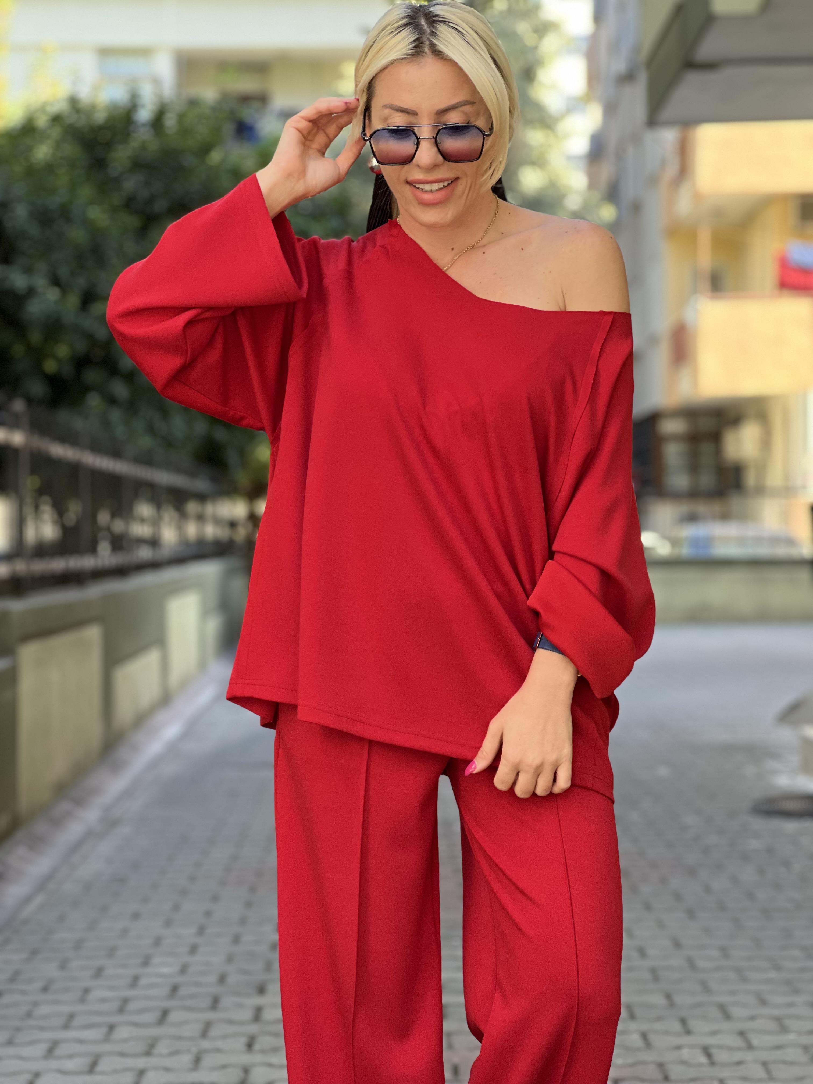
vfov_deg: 25.3
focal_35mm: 77
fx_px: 2411
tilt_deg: +1.3
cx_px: 406
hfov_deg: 19.1
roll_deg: +0.6
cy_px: 542
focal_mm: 9
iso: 125
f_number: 2.8
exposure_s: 1/121
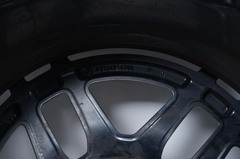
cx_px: 120
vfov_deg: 28.6
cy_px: 80
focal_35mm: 47
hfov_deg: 41.9
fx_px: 313
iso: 250
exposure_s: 1/100
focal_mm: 47
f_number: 7.1
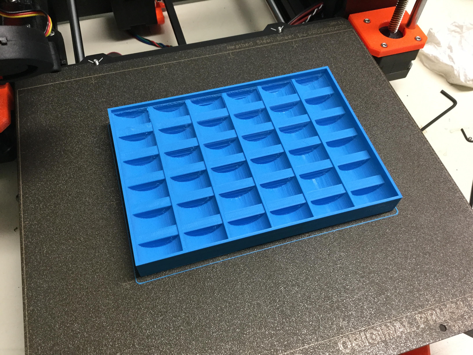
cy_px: 178
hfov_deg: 58.4
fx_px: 424
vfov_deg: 45.4
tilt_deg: -57.8
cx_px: 236
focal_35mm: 31
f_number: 2.4
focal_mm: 3.3
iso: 100
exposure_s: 1/30
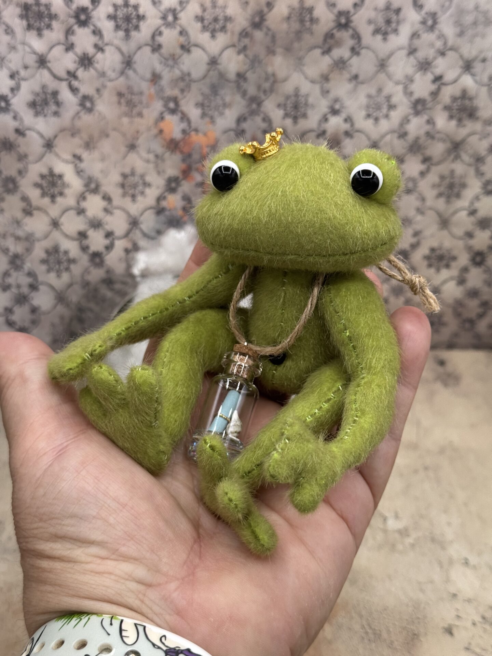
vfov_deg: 39.7
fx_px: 910
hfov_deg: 30.3
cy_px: 328
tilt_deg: -33.7
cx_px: 246
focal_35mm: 48
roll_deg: -3.3
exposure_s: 1/217
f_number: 1.78
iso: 50
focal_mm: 6.76
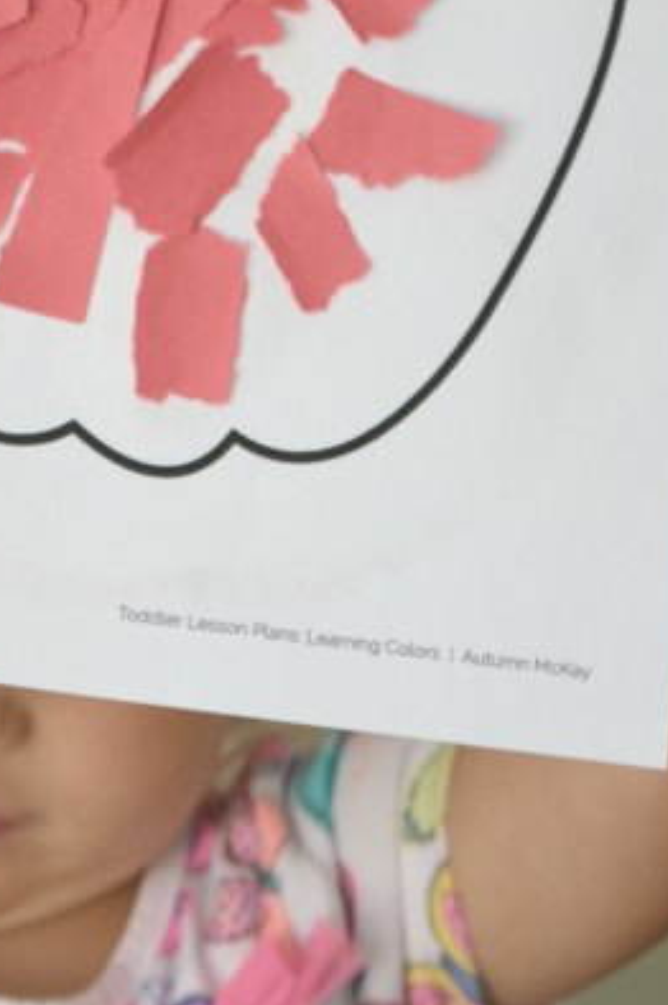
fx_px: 5799
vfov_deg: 9.9
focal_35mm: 208
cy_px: 472
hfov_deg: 6.6
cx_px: -82
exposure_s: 1/60
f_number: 5.6
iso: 640
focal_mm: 52
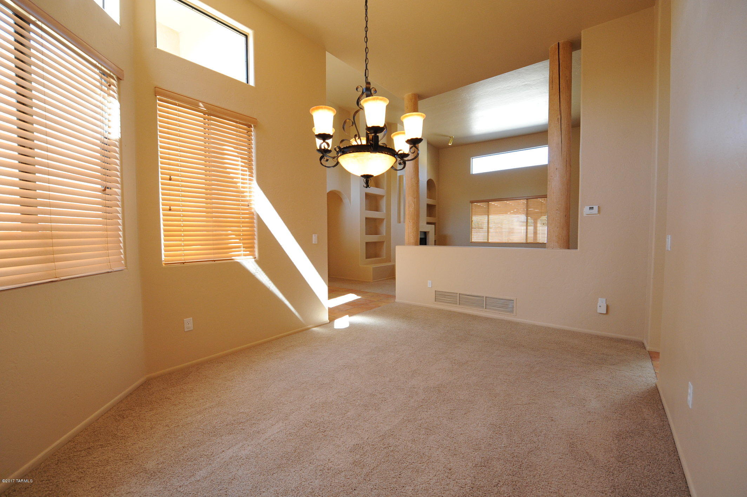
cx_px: 374
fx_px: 290
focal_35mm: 14
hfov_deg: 104.3
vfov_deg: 81.1
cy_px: 248
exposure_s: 1/160
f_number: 6.3
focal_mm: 14
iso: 1600
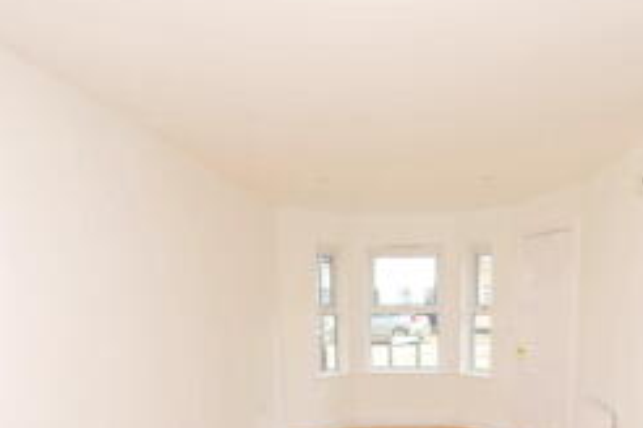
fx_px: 518
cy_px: 395
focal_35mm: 29
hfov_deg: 62.6
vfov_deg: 41.0
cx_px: 408
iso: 100
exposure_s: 1/80
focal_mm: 10
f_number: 4.5
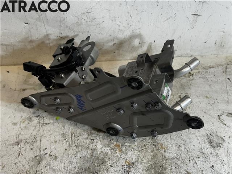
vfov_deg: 30.3
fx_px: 322
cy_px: 87
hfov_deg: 39.7
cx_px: 116
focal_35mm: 48
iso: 80
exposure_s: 1/100
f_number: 1.78
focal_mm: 6.86
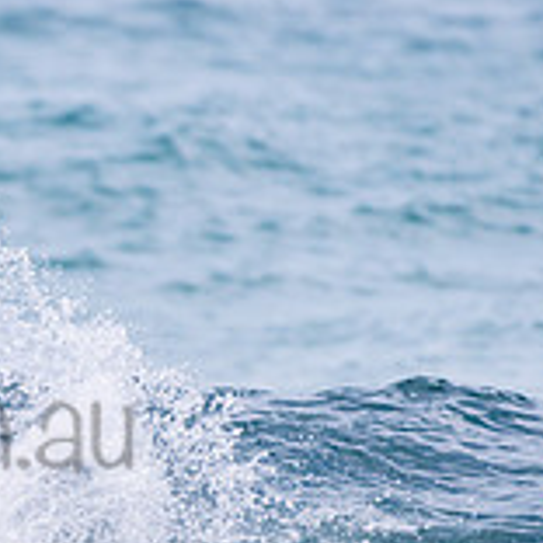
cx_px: -233
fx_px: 27969
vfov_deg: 1.1
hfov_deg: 1.1
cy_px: 388
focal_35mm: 1576
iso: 500
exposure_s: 1/1250
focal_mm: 500
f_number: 5.6
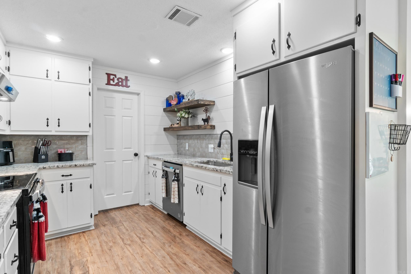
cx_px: 206
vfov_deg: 67.4
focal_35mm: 18
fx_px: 205
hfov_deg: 90.0
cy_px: 137
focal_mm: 12
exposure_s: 1/1.67
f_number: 9
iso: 250
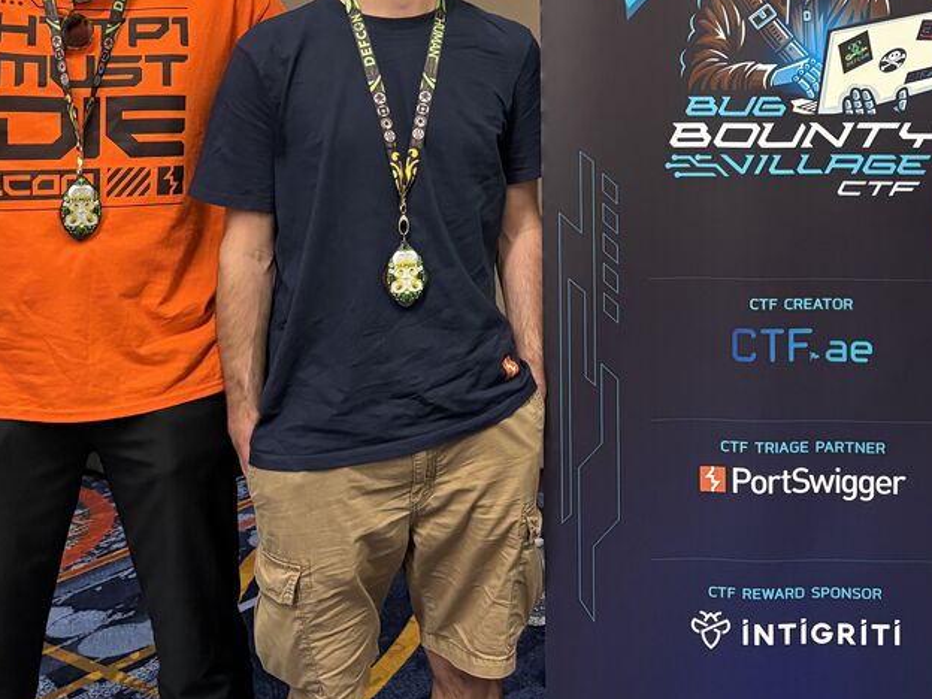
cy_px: 75
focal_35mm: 50
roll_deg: +0.9
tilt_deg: -3.0
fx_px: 1346
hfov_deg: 37.6
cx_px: 651
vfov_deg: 28.1
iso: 320
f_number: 1.6
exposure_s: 1/60
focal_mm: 5.96
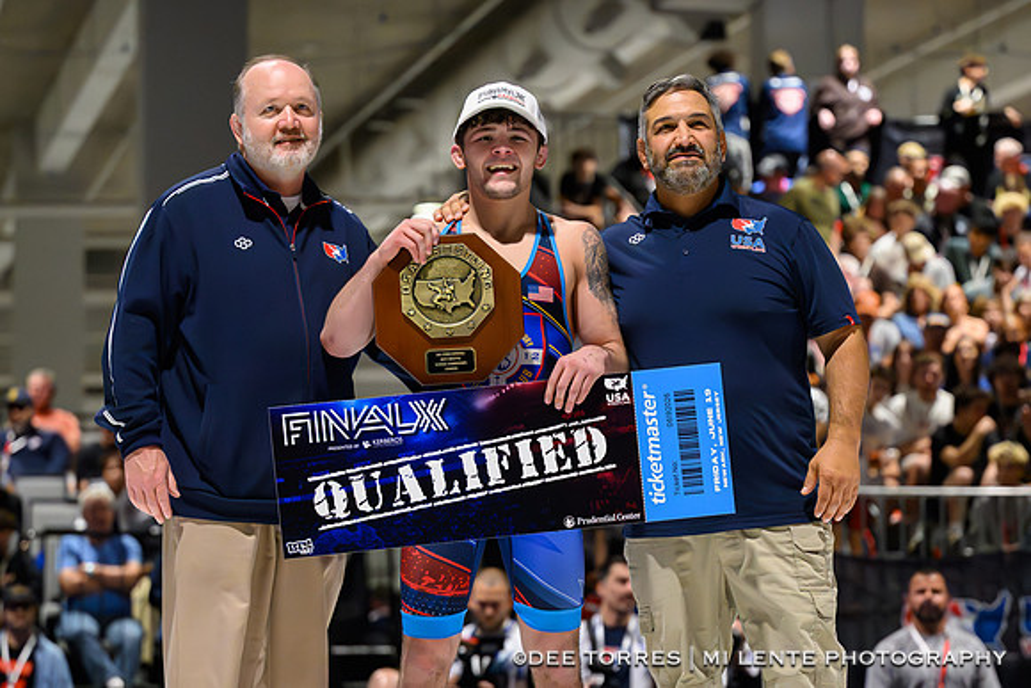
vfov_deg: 10.3
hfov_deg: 15.5
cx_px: 517
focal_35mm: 133
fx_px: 3798
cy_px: 405
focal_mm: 85
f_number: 2.8
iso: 8000
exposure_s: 1/800
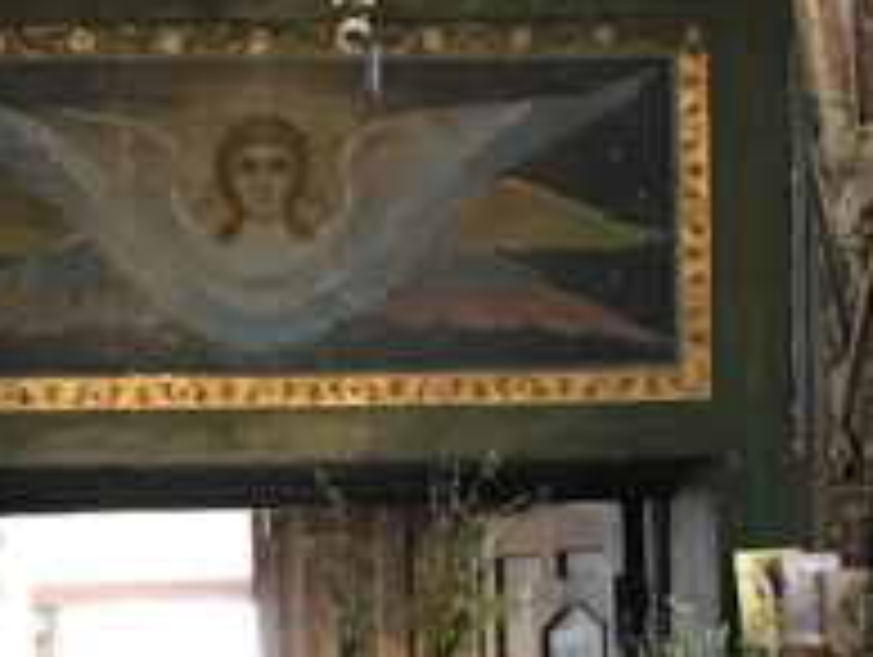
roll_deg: +1.6
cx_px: 495
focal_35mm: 173
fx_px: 4368
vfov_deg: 8.5
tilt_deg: -0.7
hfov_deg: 11.4
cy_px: 855
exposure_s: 1/17
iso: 80
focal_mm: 3.99
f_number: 1.8
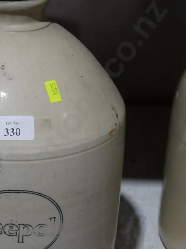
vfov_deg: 25.2
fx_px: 552
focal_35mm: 77
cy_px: 172
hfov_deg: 18.9
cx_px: 36
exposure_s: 1/60
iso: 320
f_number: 5.1
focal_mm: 23
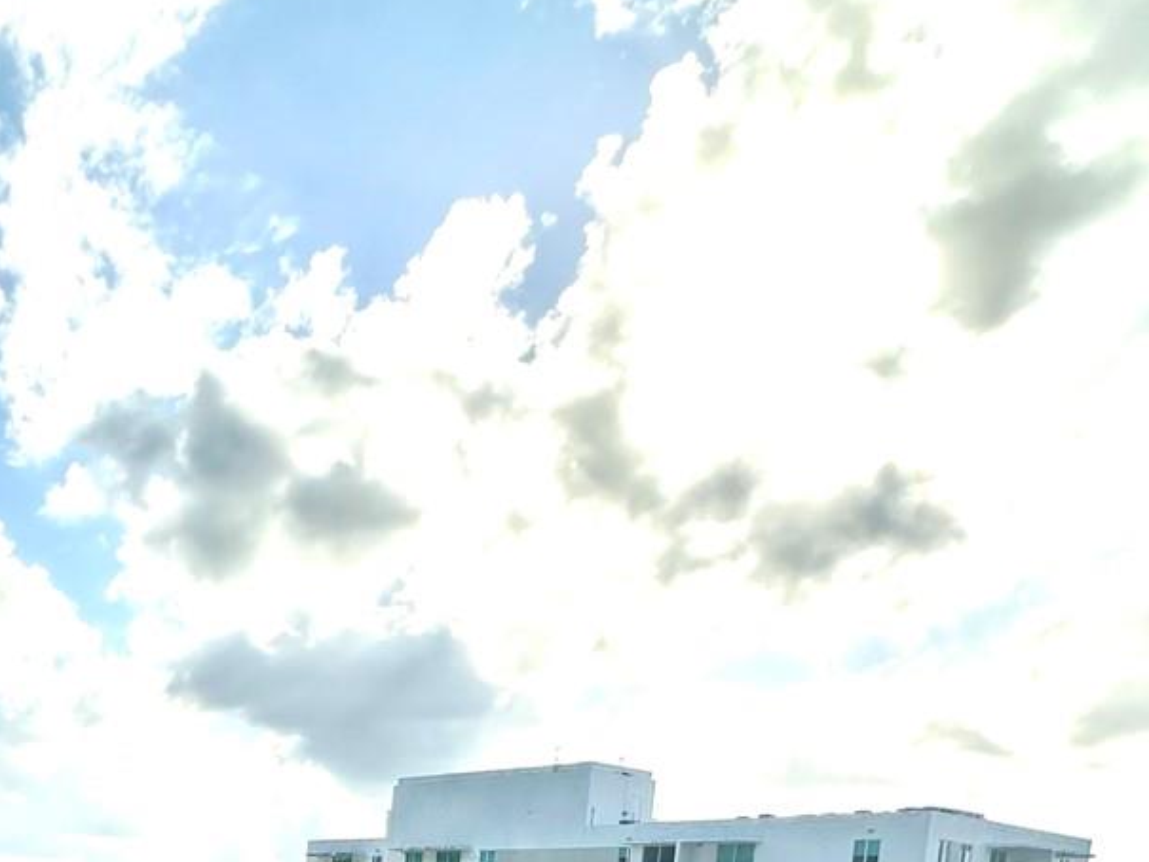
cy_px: 1061
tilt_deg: -7.1
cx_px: -34
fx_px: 1228
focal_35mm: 37
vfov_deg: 31.6
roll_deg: -2.4
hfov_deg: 42.3
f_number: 2.2
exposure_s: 1/2959
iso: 50
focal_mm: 2.22
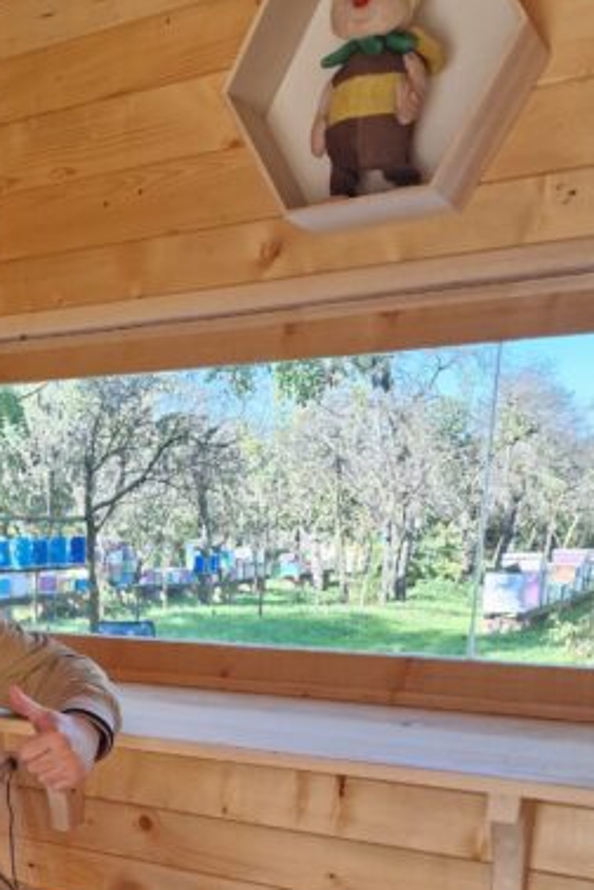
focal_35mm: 43
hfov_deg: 29.3
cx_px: 7
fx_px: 1064
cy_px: 779
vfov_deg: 42.2
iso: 64
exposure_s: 1/180
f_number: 1.8
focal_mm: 6.4
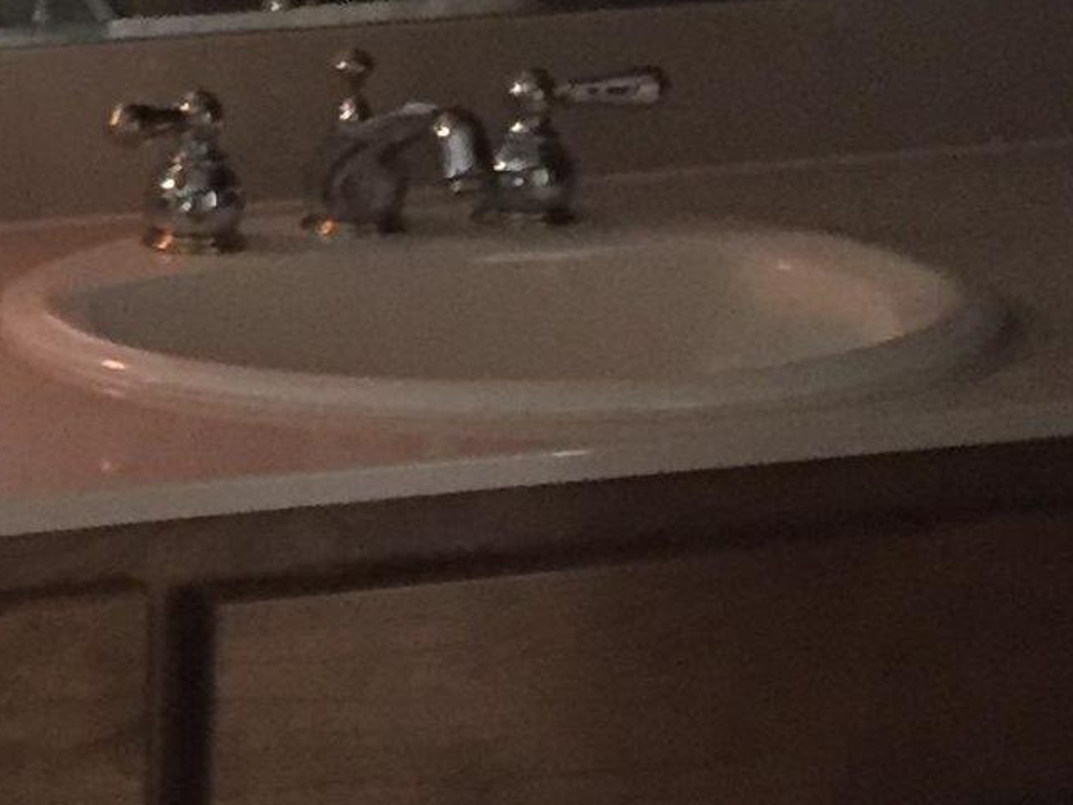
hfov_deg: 13.4
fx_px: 4309
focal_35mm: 139
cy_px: 402
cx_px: -531
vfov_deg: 10.7
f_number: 2.2
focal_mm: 4.15
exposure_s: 1/15
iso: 250
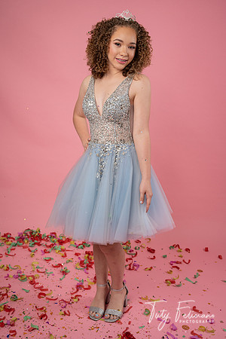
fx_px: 433
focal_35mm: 46
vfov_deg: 42.7
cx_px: 113
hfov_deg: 29.2
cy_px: 170
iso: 200
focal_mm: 46
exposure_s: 1/160
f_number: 6.3
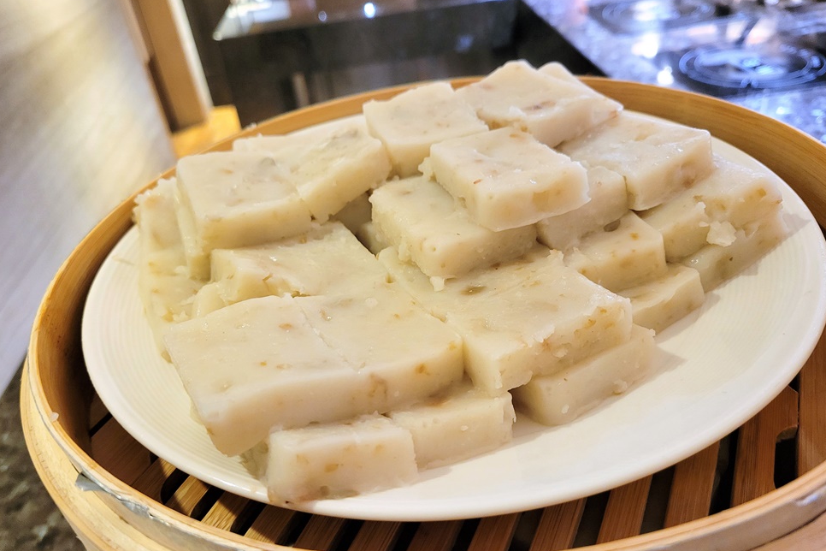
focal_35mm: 28
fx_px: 642
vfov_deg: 46.4
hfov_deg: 65.5
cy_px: 299
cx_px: 423
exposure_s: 1/40
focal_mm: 5.4
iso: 500
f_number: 1.8
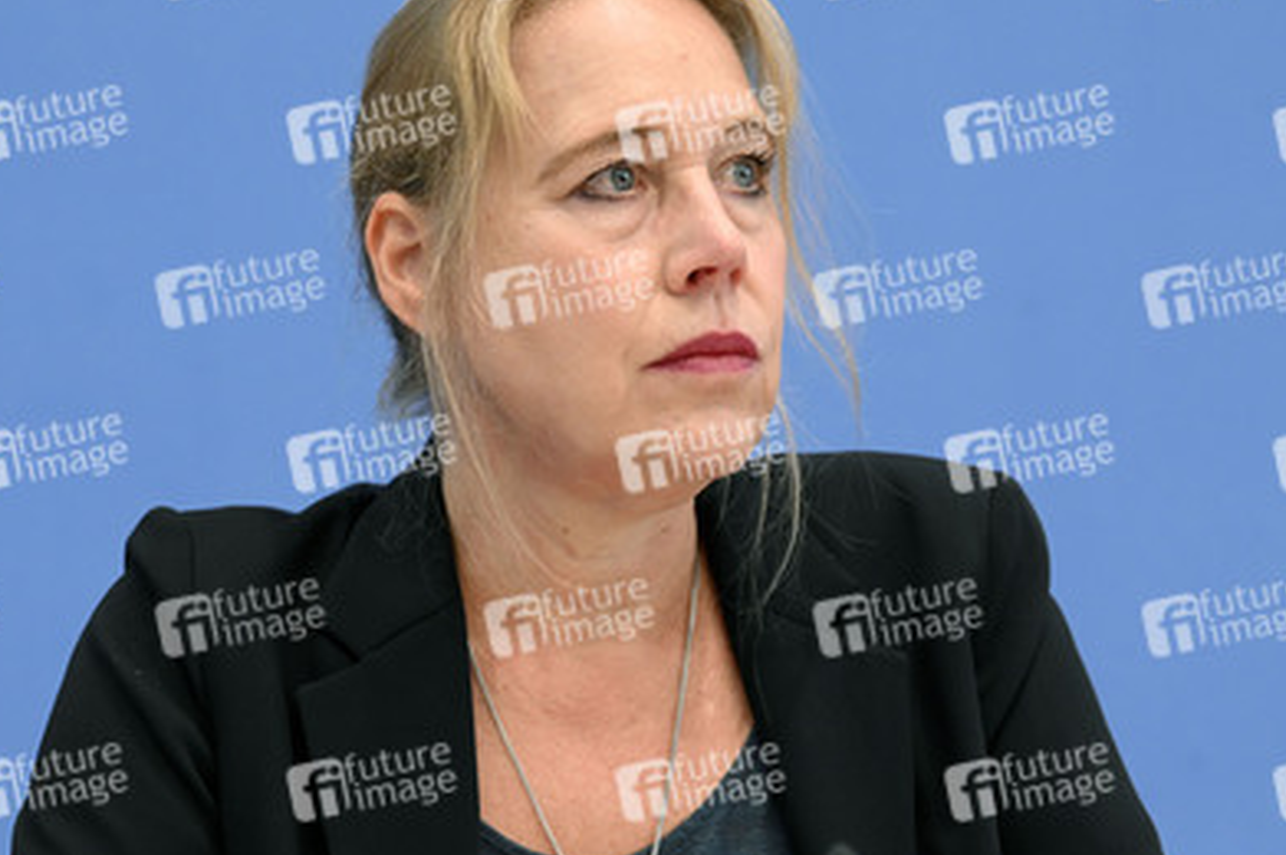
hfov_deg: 20.8
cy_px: 372
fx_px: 3498
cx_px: 613
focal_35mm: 98
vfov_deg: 13.9
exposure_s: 1/500
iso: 4000
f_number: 5.6
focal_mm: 85
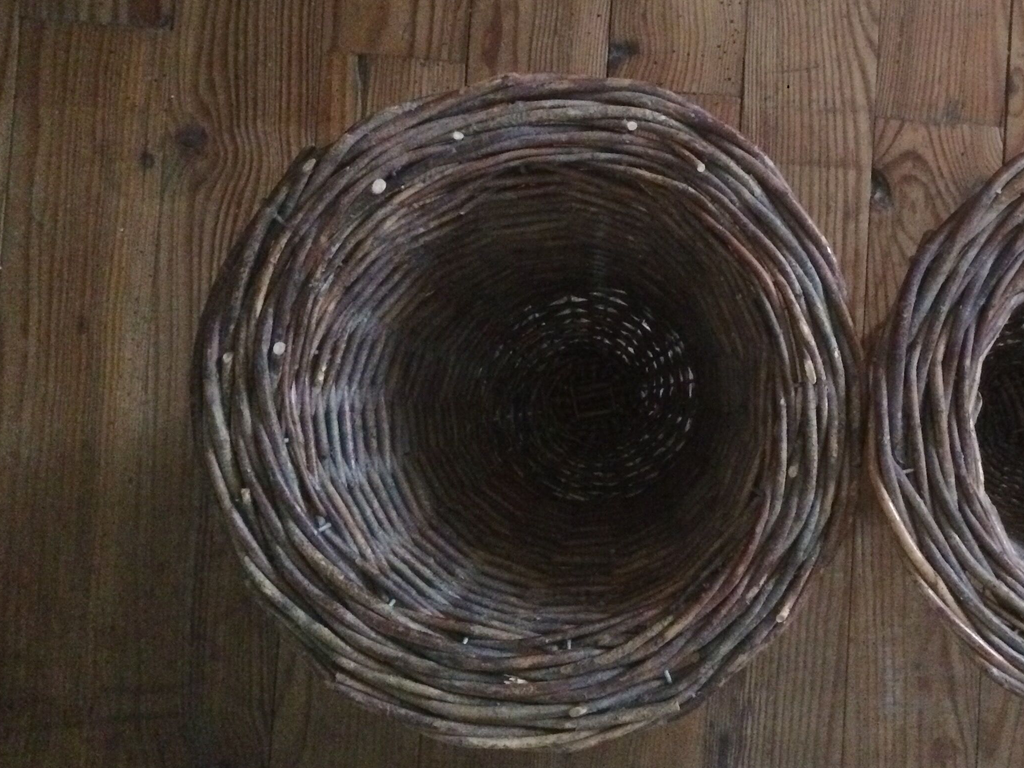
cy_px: 266
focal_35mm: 46
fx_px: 1361
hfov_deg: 40.0
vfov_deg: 31.3
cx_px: 783
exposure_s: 1/17
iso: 640
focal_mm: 4.15
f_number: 2.2
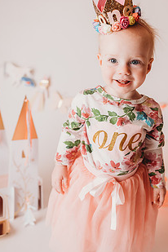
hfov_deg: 37.2
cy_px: 95
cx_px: 119
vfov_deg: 53.8
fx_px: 245
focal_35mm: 35
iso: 100
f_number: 2.8
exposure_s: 1/160
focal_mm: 24
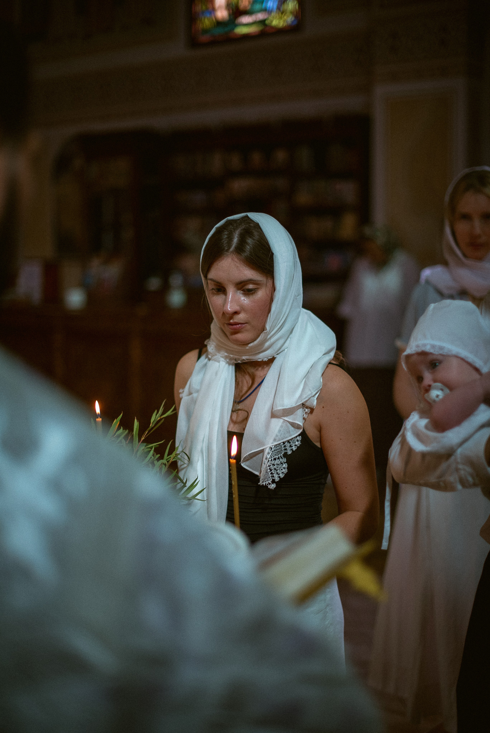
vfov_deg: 39.6
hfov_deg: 27.0
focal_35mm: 50
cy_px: 366
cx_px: 245
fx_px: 1020
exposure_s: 1/400
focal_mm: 50
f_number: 1.4
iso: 640
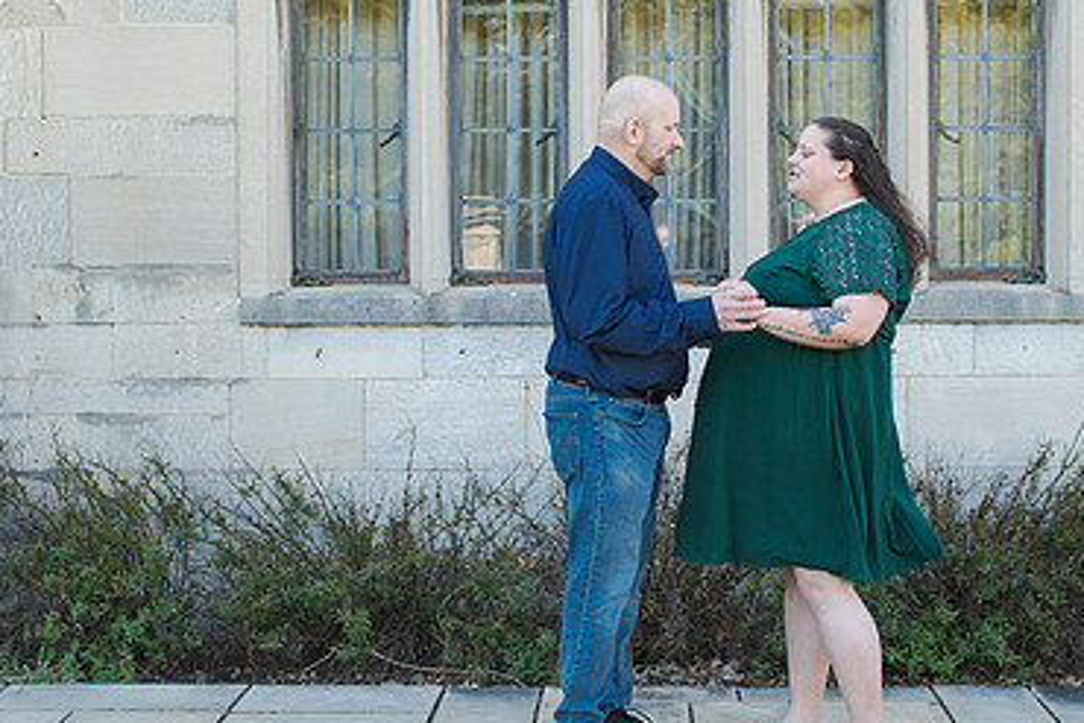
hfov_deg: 31.3
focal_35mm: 64
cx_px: 662
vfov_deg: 21.3
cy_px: 334
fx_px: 1928
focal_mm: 35
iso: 200
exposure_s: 1/320
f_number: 3.2
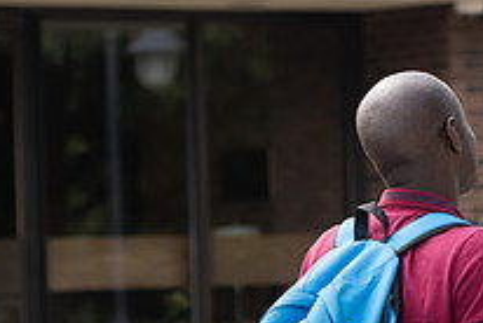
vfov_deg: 4.8
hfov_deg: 7.1
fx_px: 3856
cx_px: 612
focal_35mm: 287
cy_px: 240
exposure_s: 1/500
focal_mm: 102
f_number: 4
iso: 250
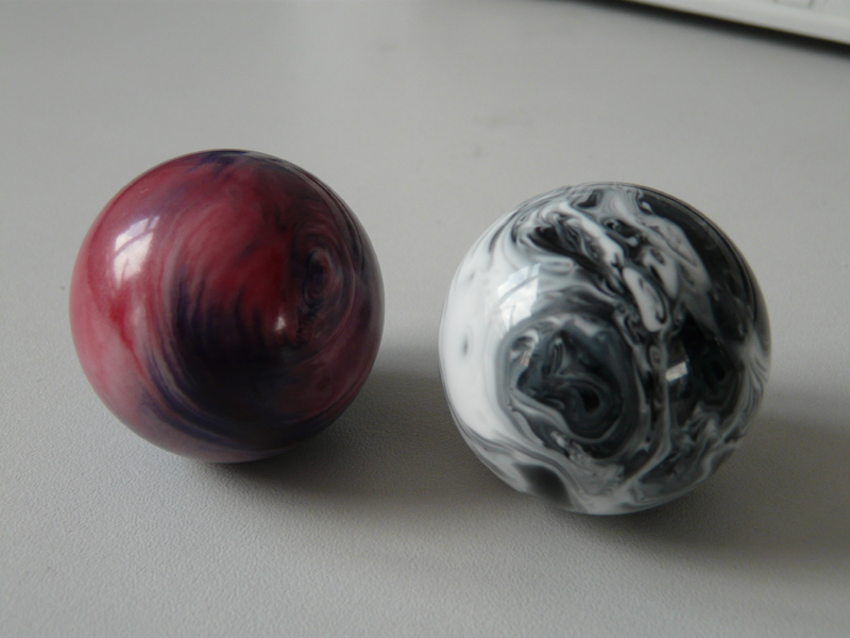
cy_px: 319
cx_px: 425
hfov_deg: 40.4
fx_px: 1154
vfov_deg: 30.9
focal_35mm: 47
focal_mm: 7.7
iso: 100
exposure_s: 1/80
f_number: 3.2
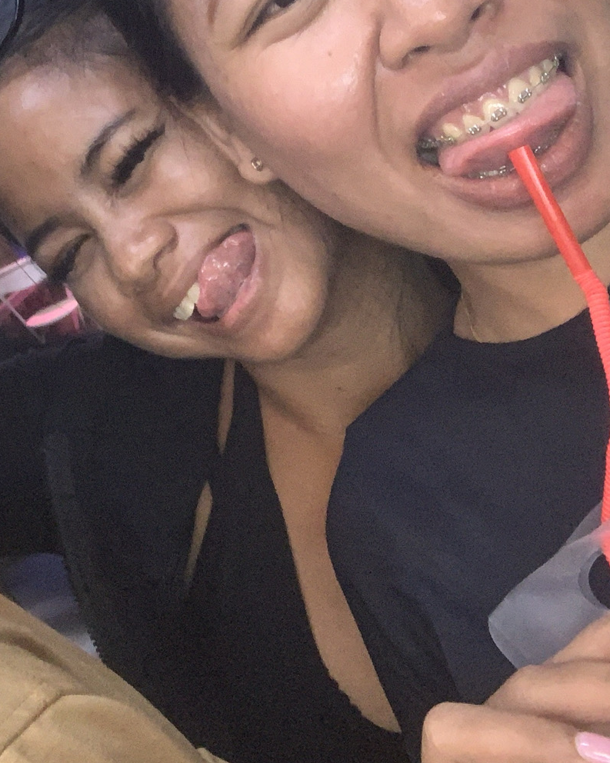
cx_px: 128
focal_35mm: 63
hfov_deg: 23.9
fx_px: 1422
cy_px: 236
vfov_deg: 29.8
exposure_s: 1/25
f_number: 2.2
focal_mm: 2.87
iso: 320
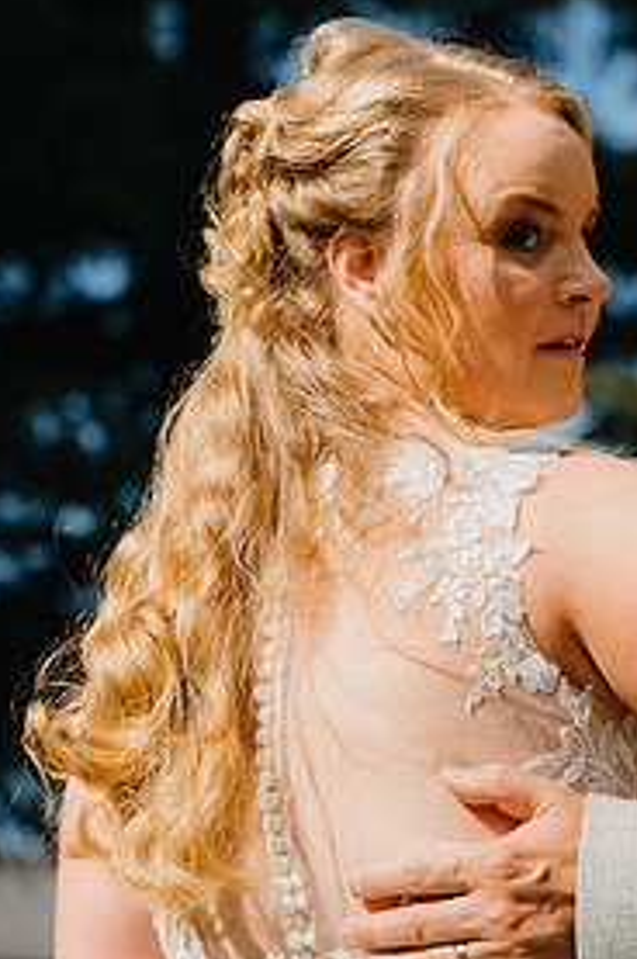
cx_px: 502
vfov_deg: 16.8
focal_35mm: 122
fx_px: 3246
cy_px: 640
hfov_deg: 11.2
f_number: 4.5
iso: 125
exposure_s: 1/640
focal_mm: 75
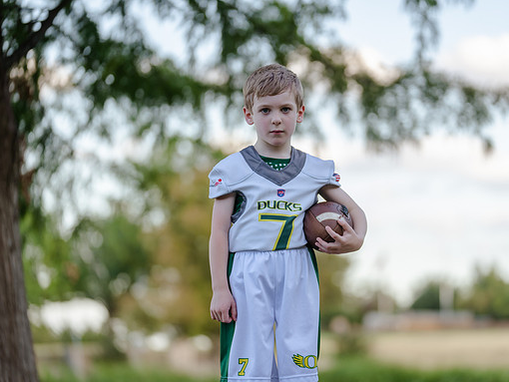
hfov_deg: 14.0
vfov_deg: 10.5
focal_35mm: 141
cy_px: 192
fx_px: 2074
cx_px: 279
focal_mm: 129
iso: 160
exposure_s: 1/320
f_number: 2.8
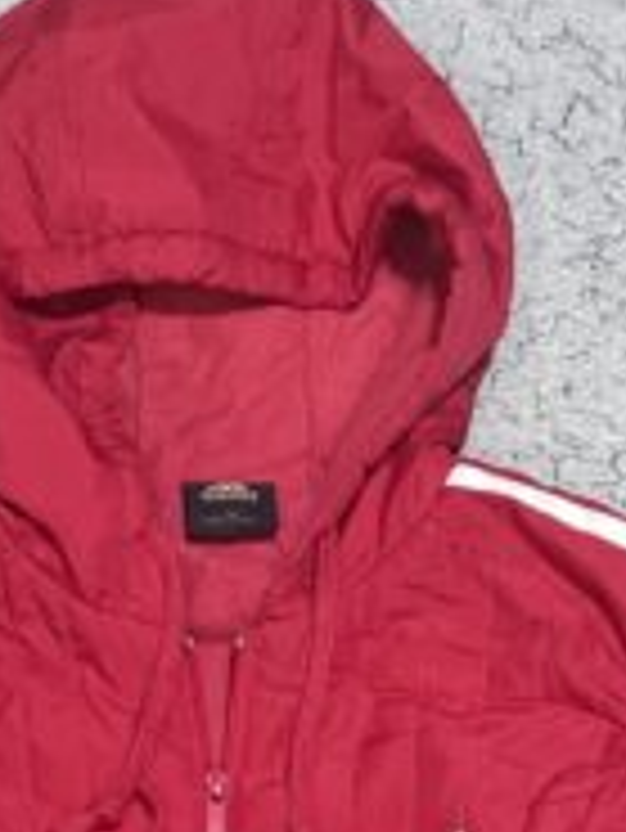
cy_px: 1104
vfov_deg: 22.9
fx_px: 1806
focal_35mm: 75
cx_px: 302
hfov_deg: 19.7
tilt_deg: -60.7
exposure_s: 1/100
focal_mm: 4.2
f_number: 1.6
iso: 100
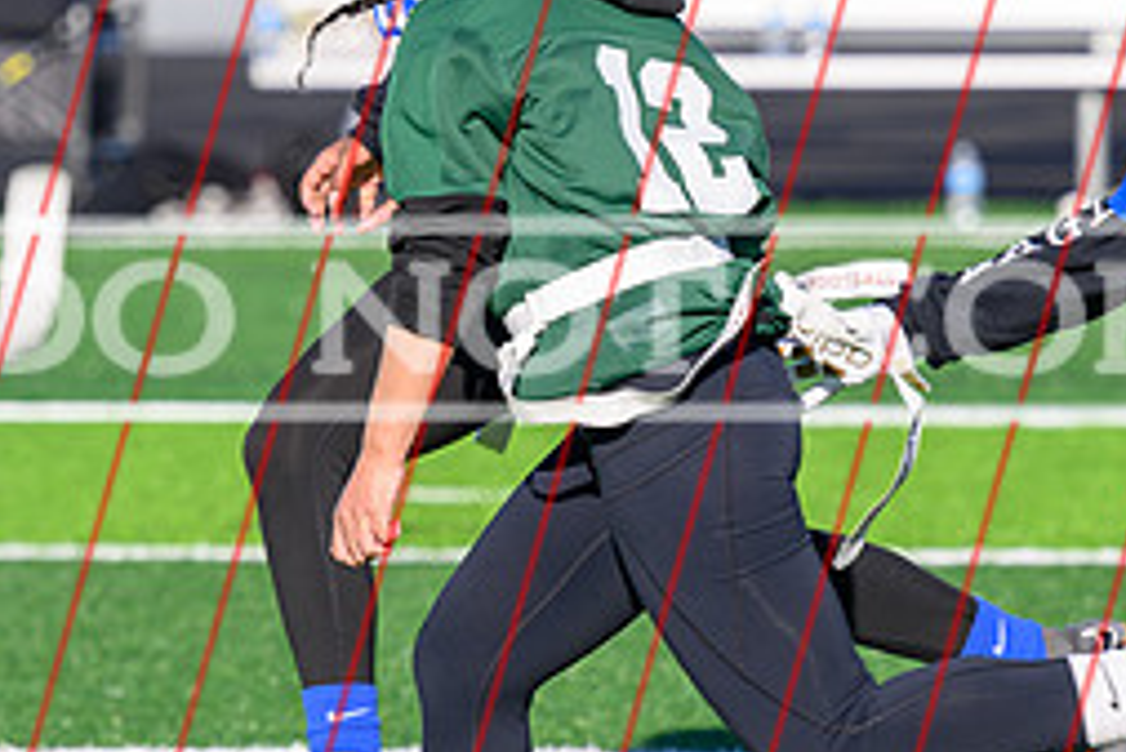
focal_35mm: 451
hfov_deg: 4.6
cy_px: 491
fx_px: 14114
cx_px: 360
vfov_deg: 3.1
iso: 64
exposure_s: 1/800
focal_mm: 135
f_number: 3.2
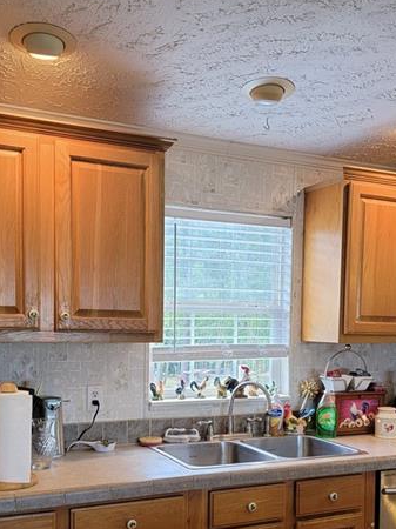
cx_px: 221
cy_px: 362
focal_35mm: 41
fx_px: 626
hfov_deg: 35.1
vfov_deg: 45.0
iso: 160
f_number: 1.8
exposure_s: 1/119
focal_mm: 6.7
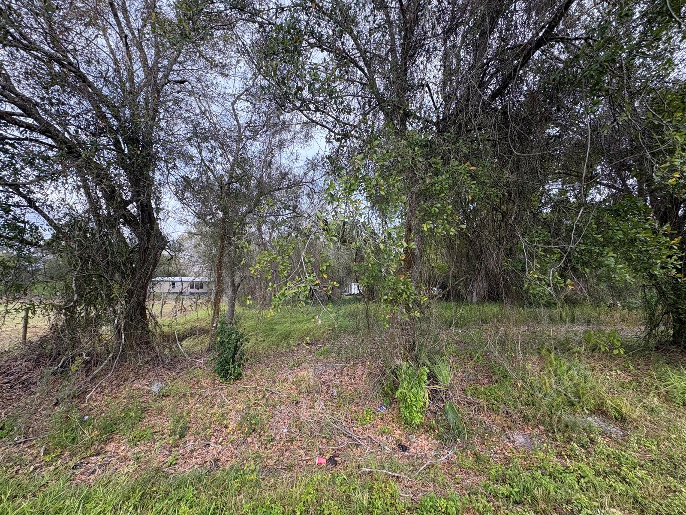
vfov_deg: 85.7
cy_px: 258
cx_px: 343
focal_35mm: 14
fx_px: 277
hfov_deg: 102.1
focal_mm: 2.22
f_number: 2.2
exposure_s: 1/379
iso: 64
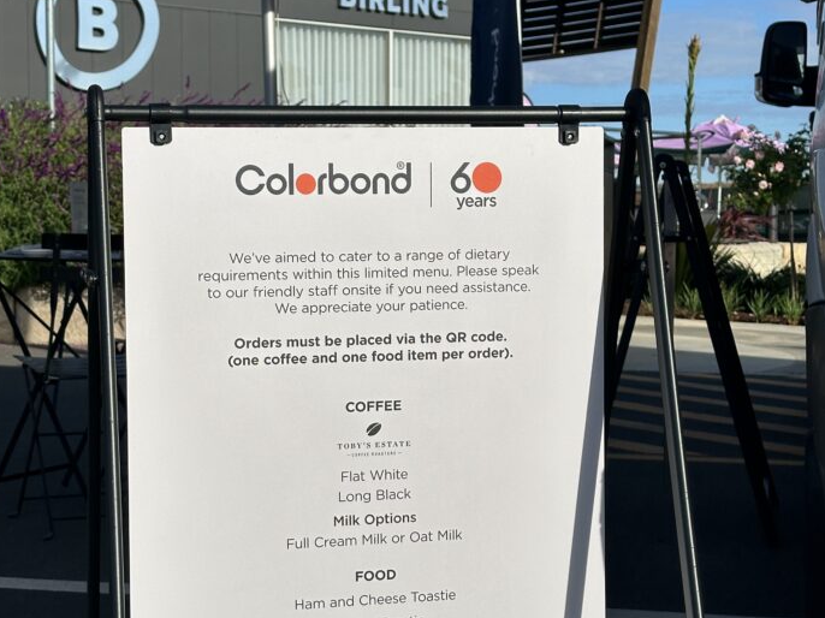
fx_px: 1334
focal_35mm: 56
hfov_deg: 34.3
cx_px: 370
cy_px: 316
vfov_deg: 26.1
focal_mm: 6.86
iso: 64
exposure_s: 1/8197
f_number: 1.78
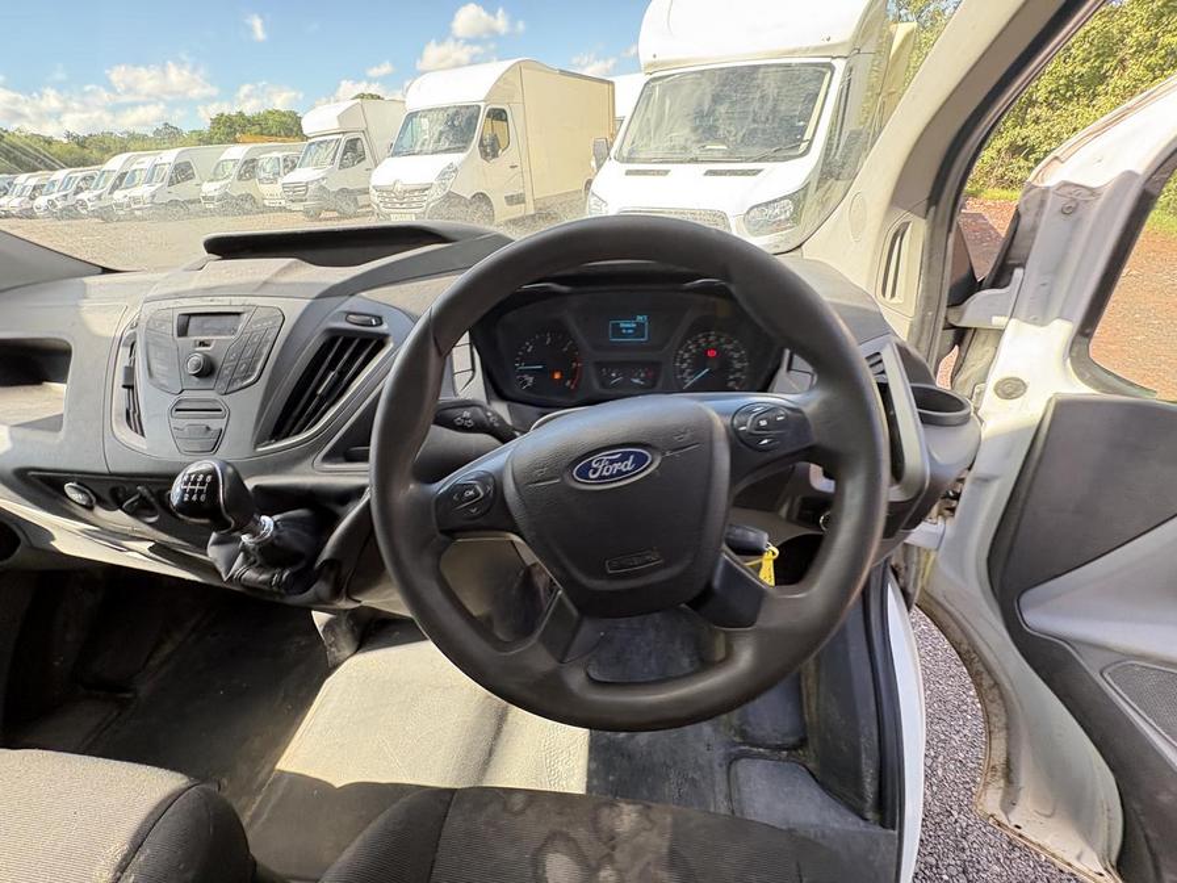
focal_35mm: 14
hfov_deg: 102.1
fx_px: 476
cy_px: 442
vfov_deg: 85.7
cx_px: 588
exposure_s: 1/99
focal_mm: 2.22
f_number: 2.2
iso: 160
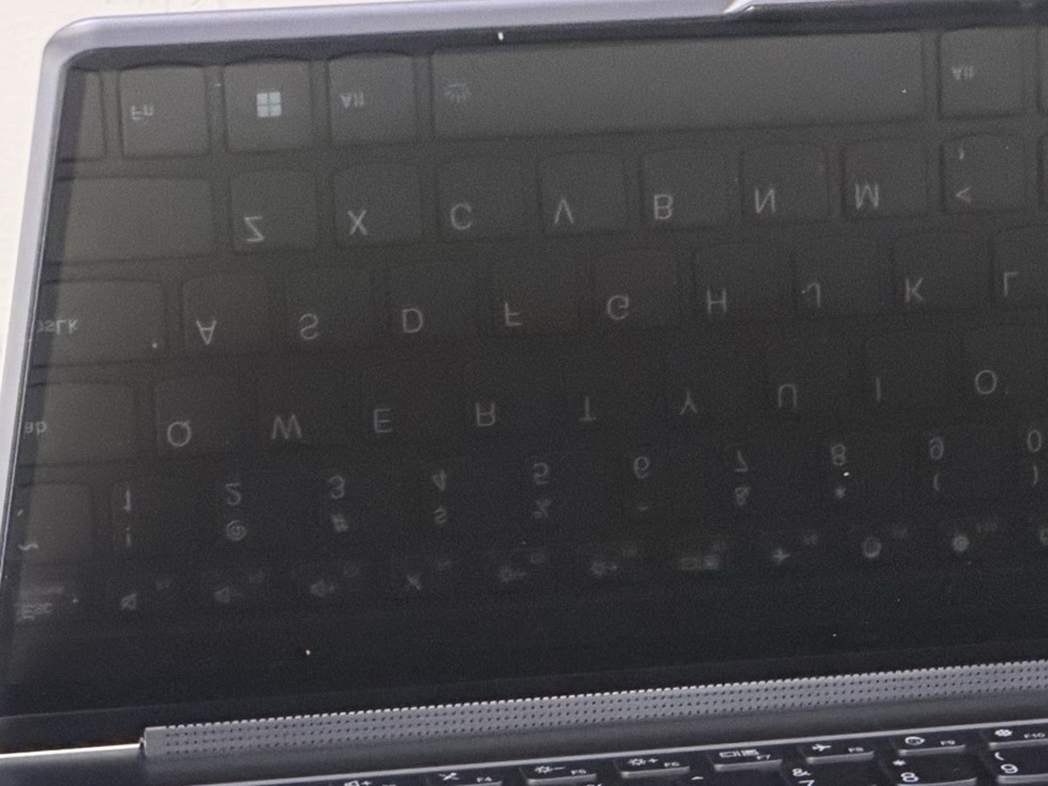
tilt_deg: -20.8
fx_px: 6389
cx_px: 1016
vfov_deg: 7.0
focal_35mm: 211
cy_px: 605
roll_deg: -1.6
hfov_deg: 9.3
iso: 1250
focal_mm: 16.89
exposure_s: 1/33
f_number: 2.8
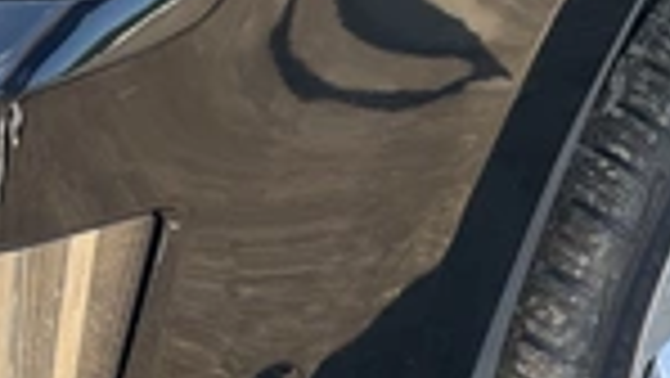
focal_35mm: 85
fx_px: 1511
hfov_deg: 24.9
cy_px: 90
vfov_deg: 14.2
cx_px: 454
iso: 20
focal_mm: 3
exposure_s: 1/134
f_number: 1.8
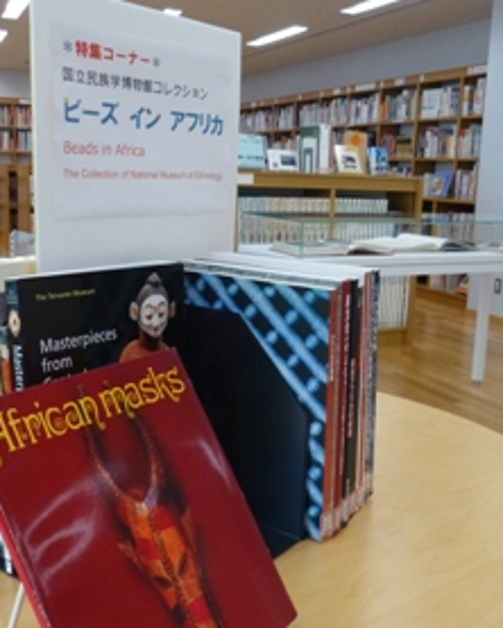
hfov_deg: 39.2
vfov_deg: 47.9
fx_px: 706
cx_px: 265
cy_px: 320
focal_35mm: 38
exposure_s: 1/50
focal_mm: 4.5
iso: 400
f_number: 3.1
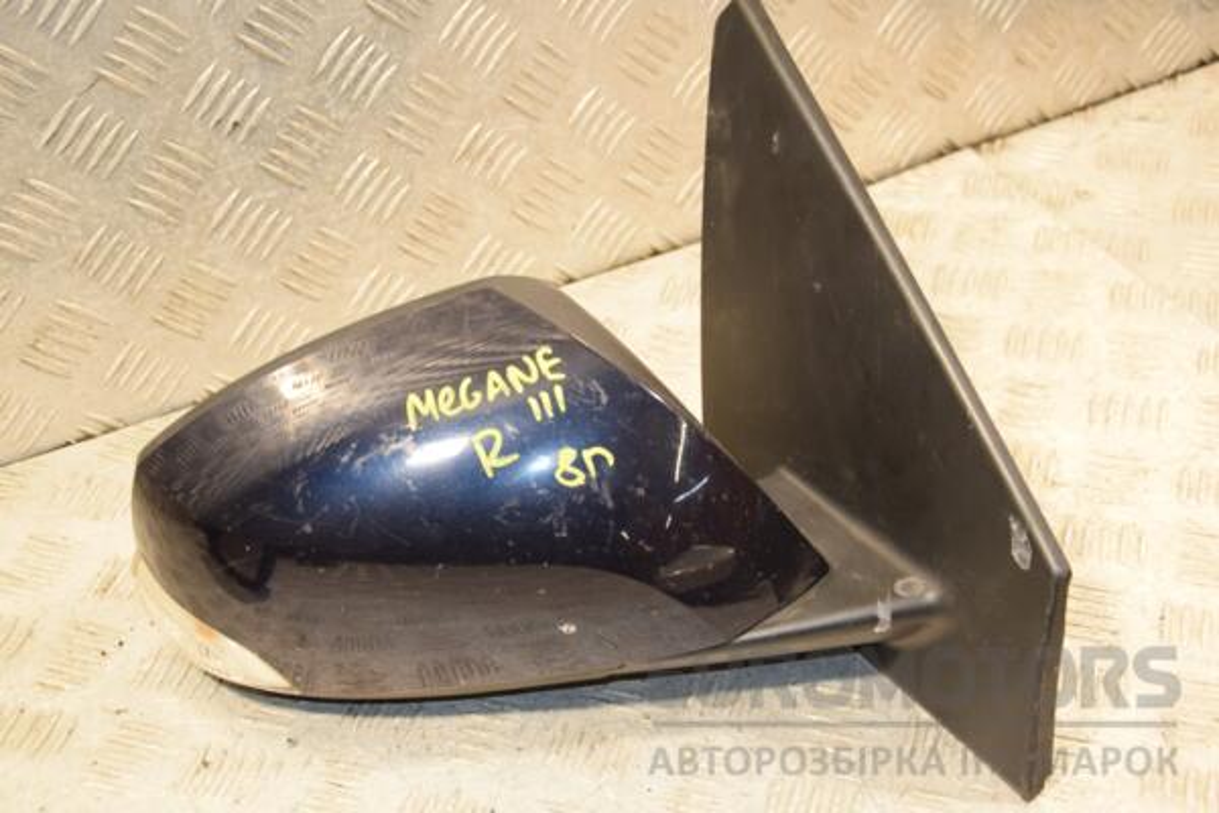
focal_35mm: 60
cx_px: 610
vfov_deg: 22.6
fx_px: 2032
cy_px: 406
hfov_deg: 33.4
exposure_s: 1/160
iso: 800
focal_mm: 40
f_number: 4.8
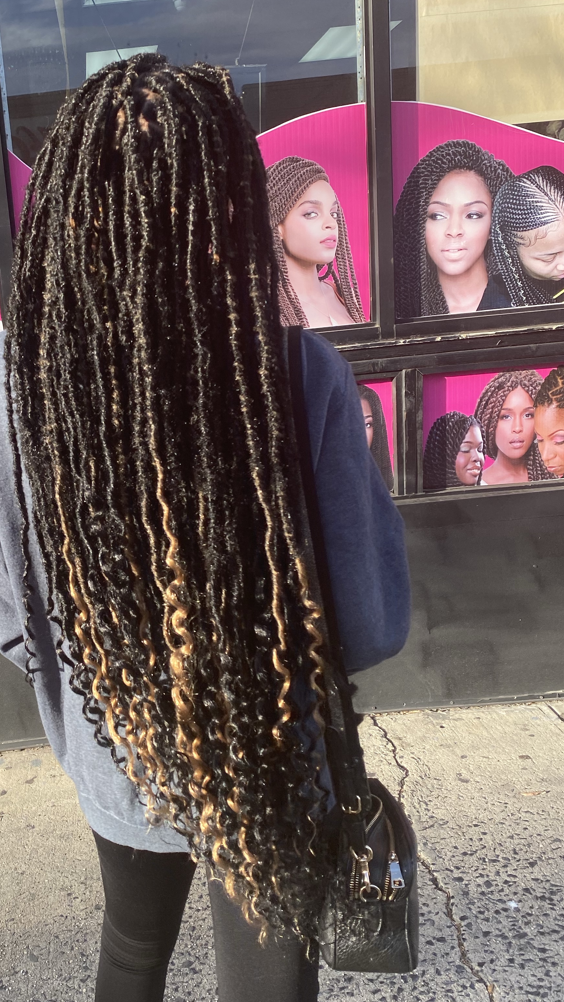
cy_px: 526
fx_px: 984
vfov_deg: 54.0
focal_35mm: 37
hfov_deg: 31.2
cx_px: 111
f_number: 1.8
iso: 32
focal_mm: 4.25
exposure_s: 1/498
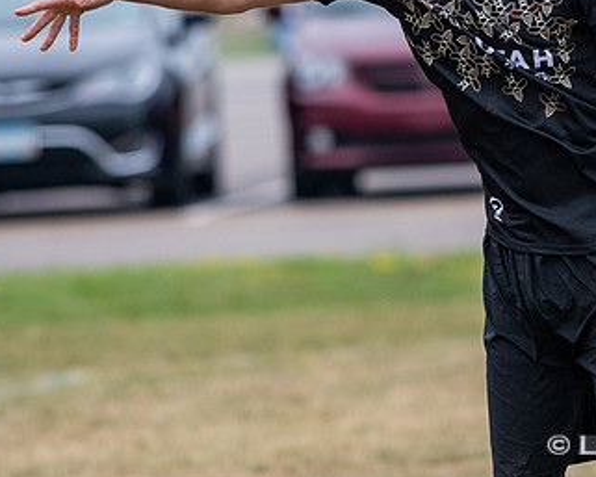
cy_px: 50
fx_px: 16445
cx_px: 470
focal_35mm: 932
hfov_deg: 2.1
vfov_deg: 1.7
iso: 1600
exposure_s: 1/2500
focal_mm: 300
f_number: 5.6
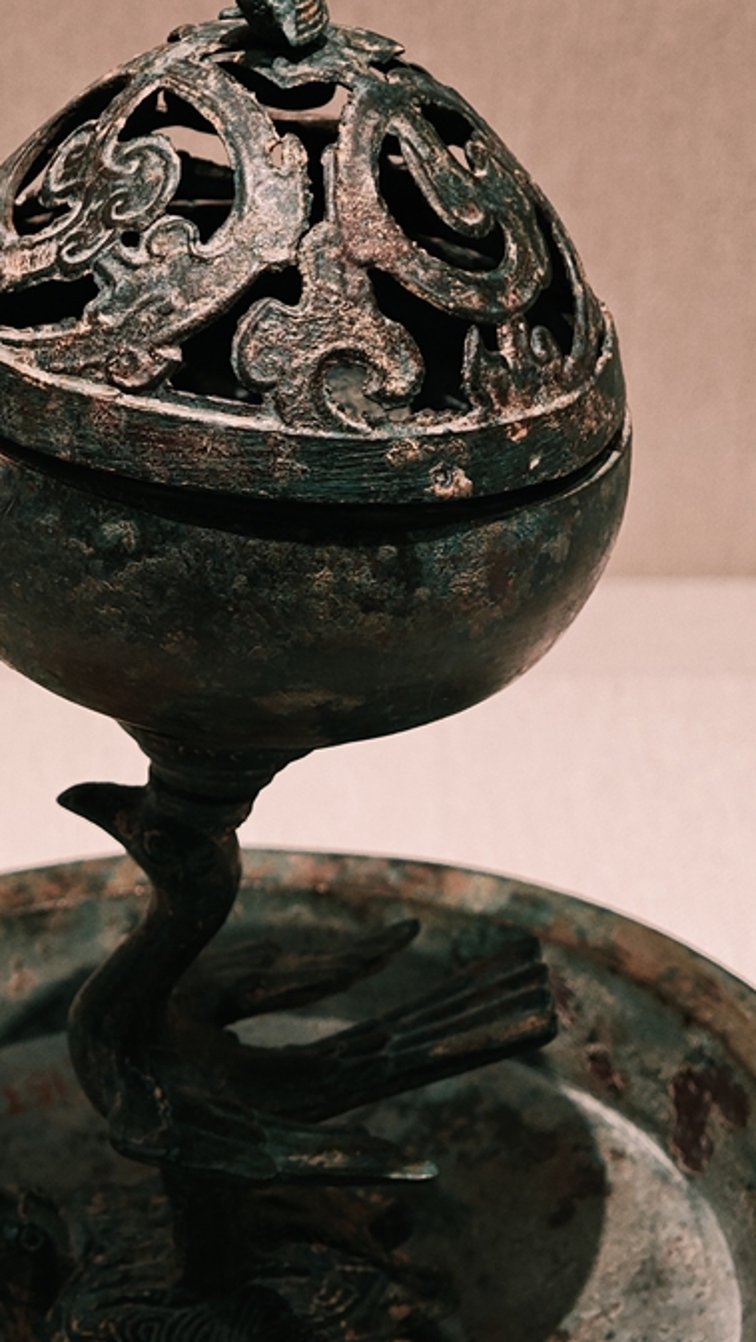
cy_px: 796
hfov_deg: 8.9
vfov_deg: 15.8
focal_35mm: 136
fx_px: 4842
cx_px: 158
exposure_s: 1/100
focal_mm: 11.5
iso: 320
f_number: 1.8
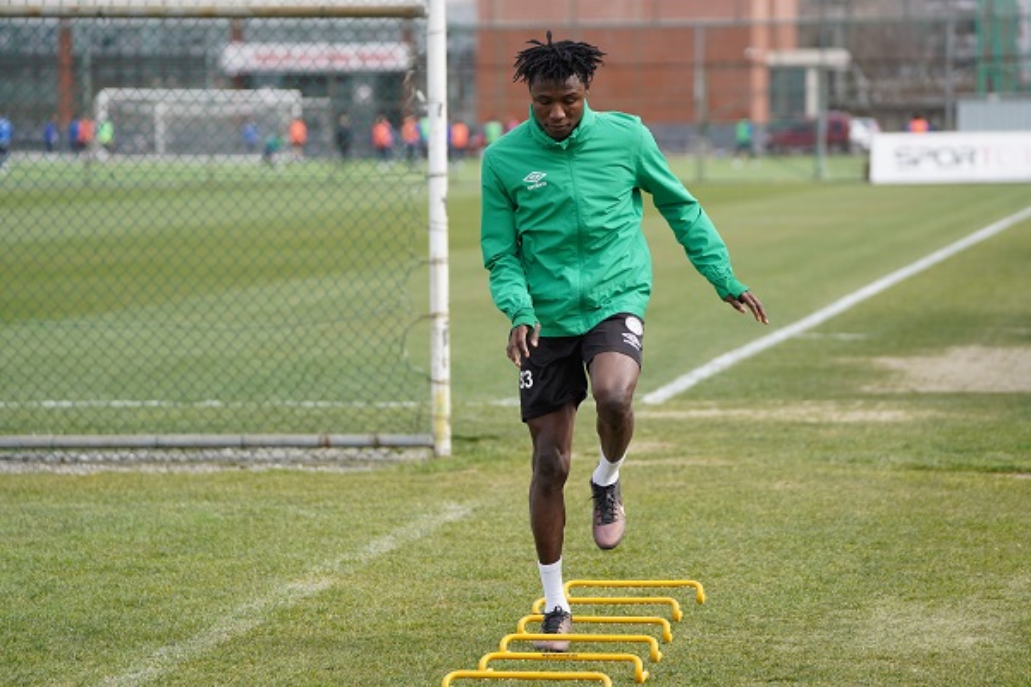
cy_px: 344
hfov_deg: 10.5
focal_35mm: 196
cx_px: 516
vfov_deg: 7.0
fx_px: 5613
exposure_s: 1/2000
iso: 800
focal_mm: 196
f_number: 5.6
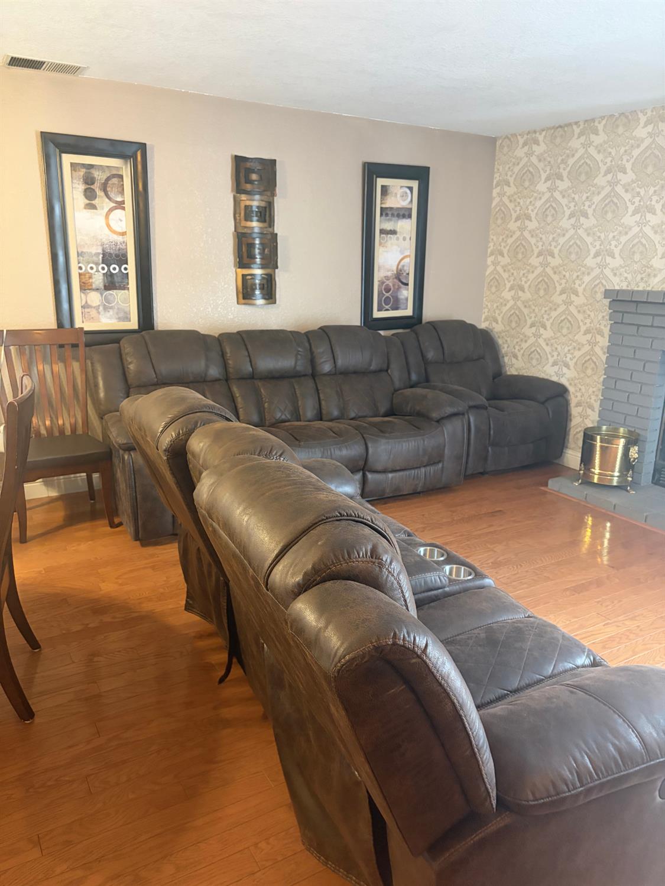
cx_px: 332
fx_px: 666
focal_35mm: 26
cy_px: 443
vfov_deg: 67.3
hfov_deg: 53.1
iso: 500
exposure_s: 1/30
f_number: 1.6
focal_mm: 5.96
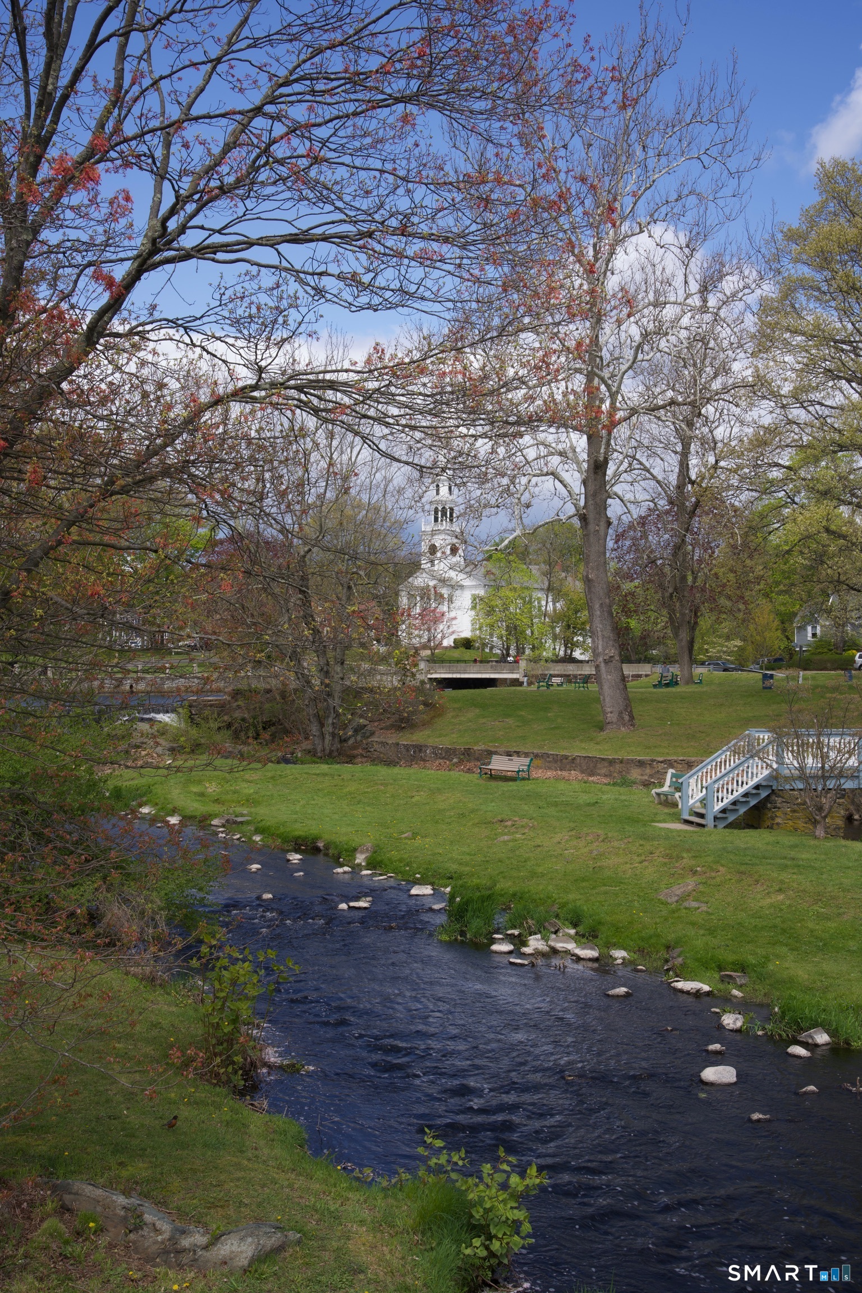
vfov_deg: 50.7
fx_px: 1365
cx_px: 431
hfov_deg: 35.1
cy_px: 646
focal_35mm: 38
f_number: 14
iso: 64
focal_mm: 38
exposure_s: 1/50
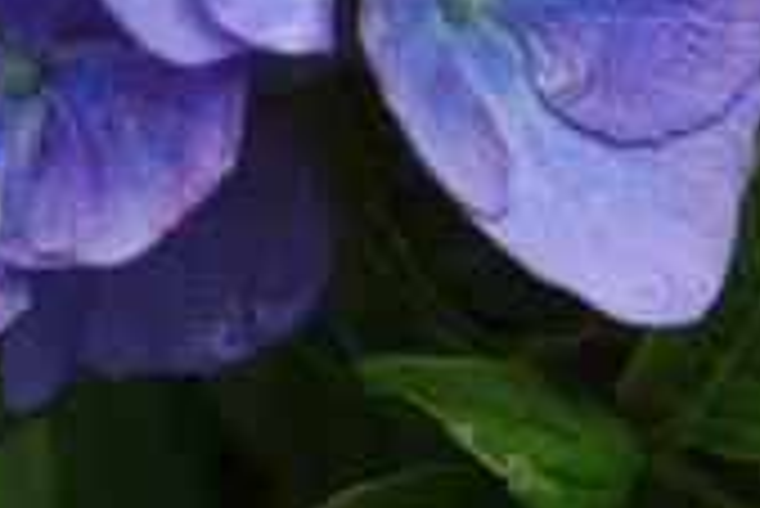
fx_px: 5388
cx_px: 202
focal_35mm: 255
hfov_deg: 8.1
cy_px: -303
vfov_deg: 5.3
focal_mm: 48
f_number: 8
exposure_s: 1/320
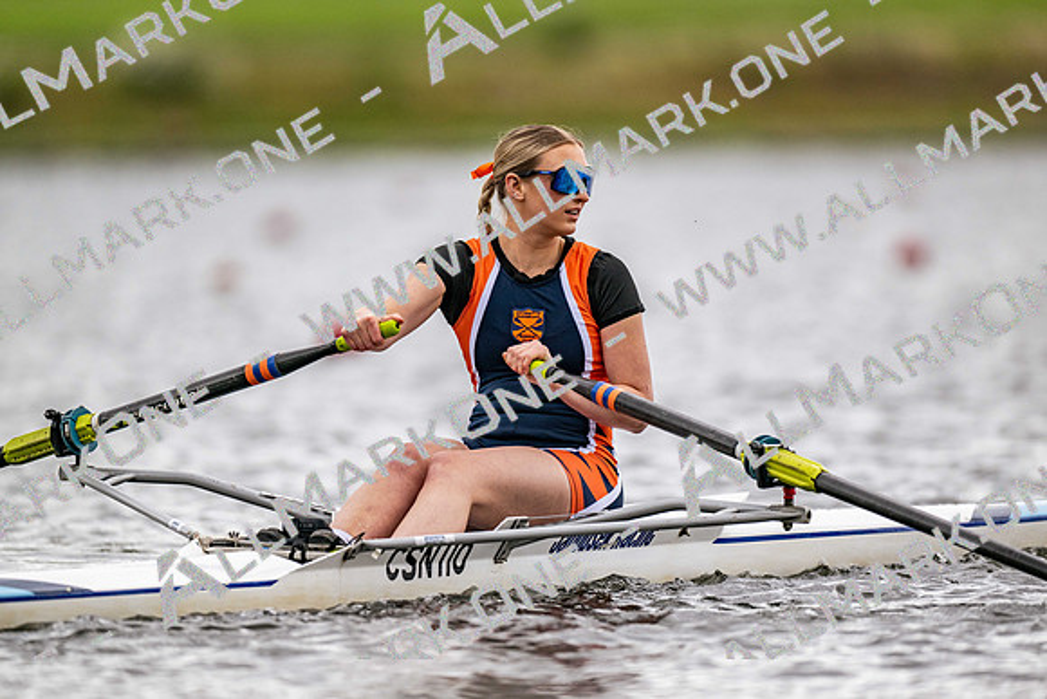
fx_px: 17453
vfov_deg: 2.3
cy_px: 350
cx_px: 524
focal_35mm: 600
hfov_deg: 3.4
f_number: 4
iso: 500
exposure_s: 1/2500
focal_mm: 600
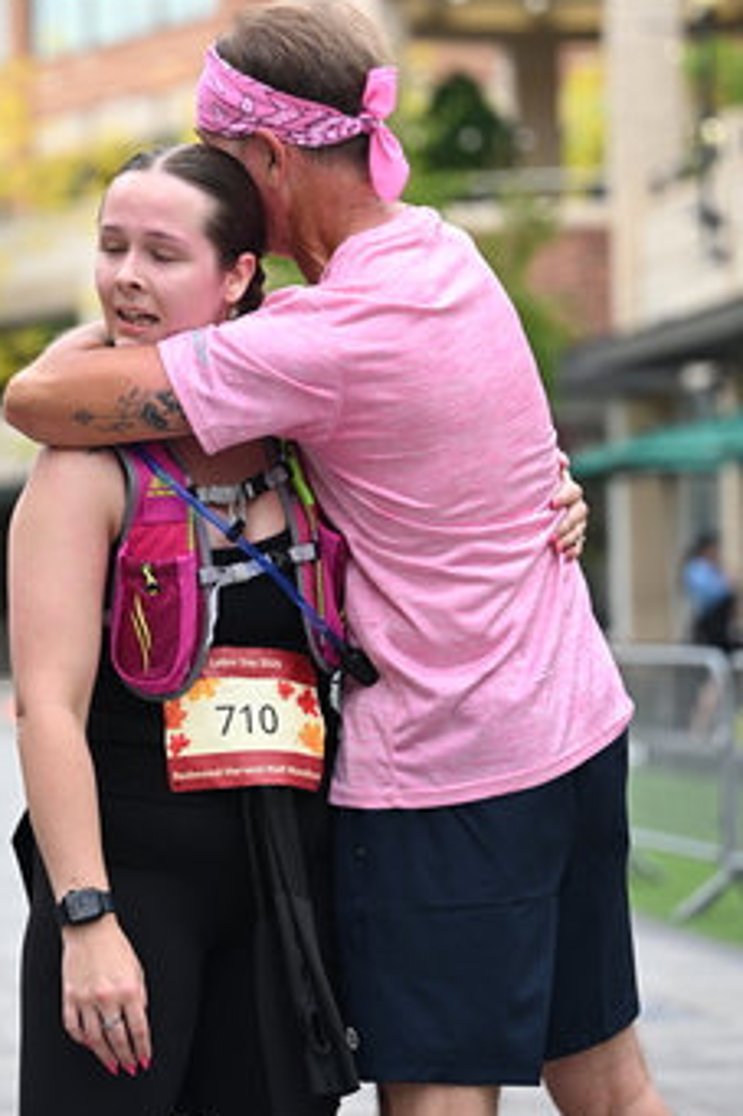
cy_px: 383
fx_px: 4400
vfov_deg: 14.4
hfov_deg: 9.6
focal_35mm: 142
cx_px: 191
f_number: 2.8
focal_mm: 88
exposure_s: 1/1600
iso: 640
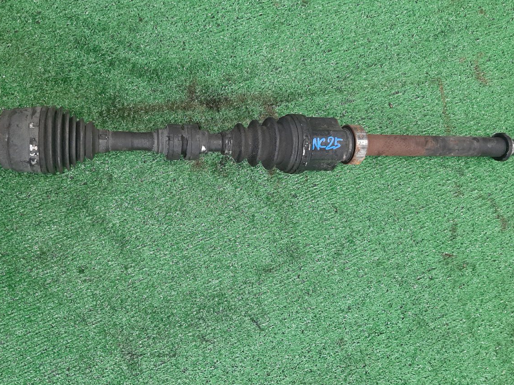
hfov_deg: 55.2
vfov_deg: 42.8
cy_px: 161
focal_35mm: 33
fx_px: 490
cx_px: 227
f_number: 1.7
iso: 162
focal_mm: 3.93
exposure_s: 1/50
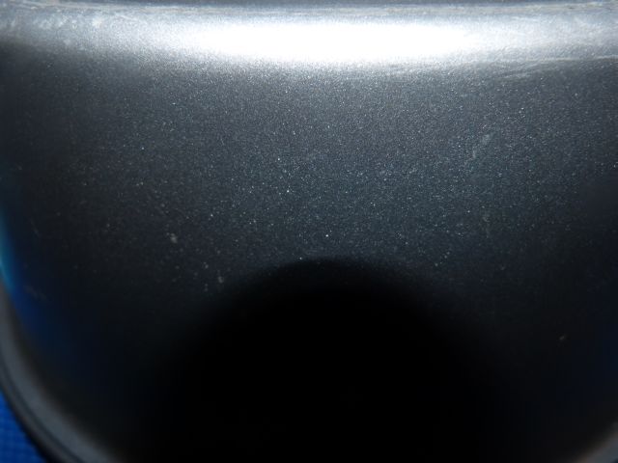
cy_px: 232
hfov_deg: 69.4
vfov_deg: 54.9
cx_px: 309
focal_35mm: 25
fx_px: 446
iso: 100
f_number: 2.8
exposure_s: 1/60
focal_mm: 4.5
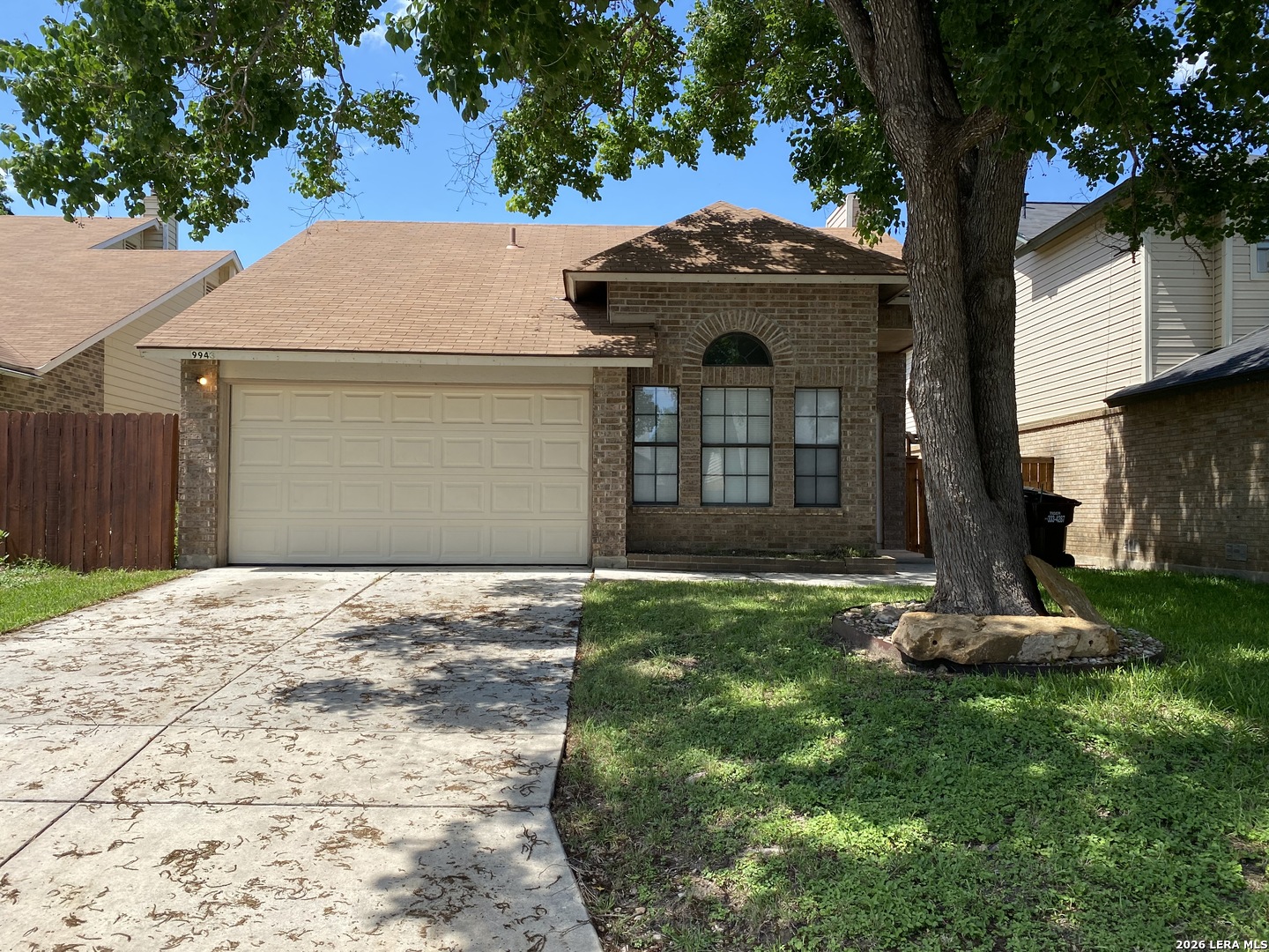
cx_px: 634
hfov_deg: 67.3
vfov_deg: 53.1
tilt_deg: +3.3
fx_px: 953
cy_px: 476
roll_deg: +0.6
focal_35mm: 26
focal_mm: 4.25
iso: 32
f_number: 1.8
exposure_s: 1/1653
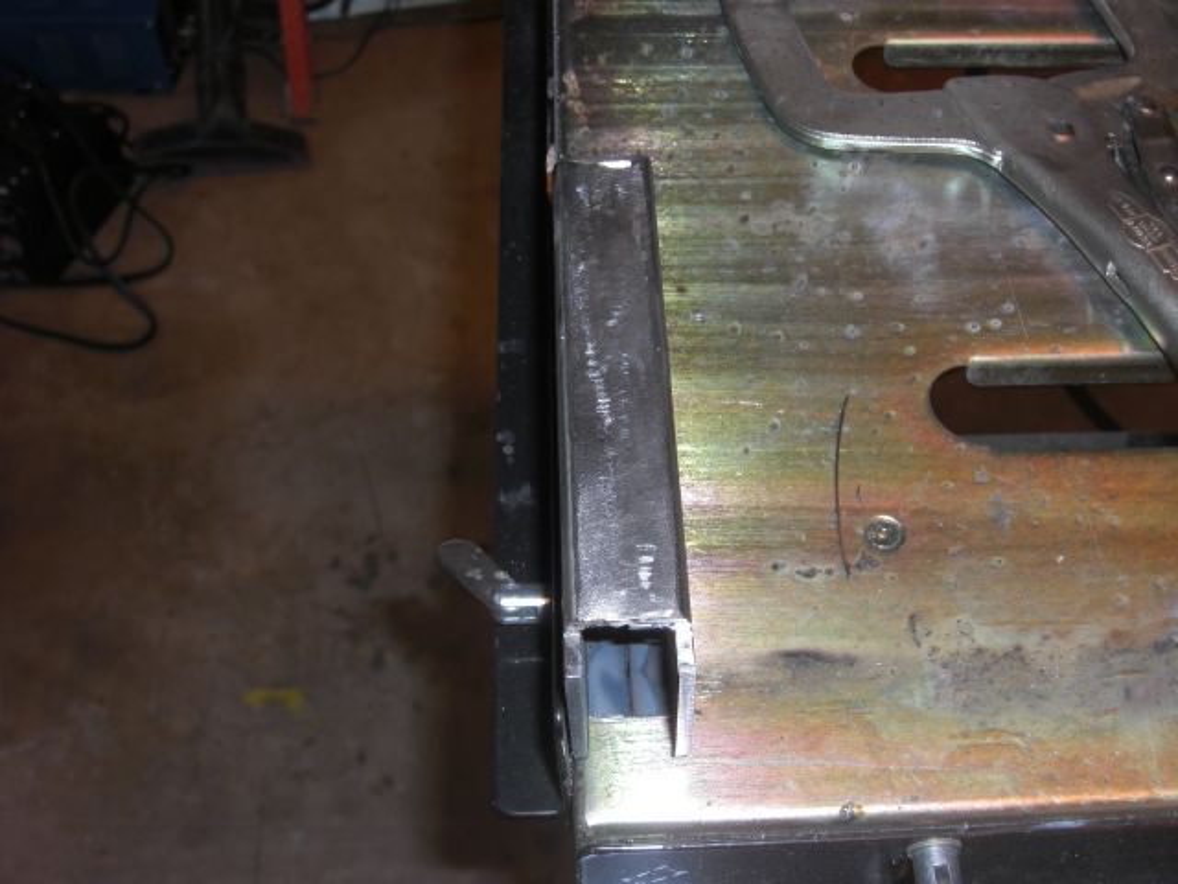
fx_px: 1293
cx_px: 589
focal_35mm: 38
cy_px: 442
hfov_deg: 49.0
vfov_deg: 37.7
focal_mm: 7.9
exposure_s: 1/30
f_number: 4
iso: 80
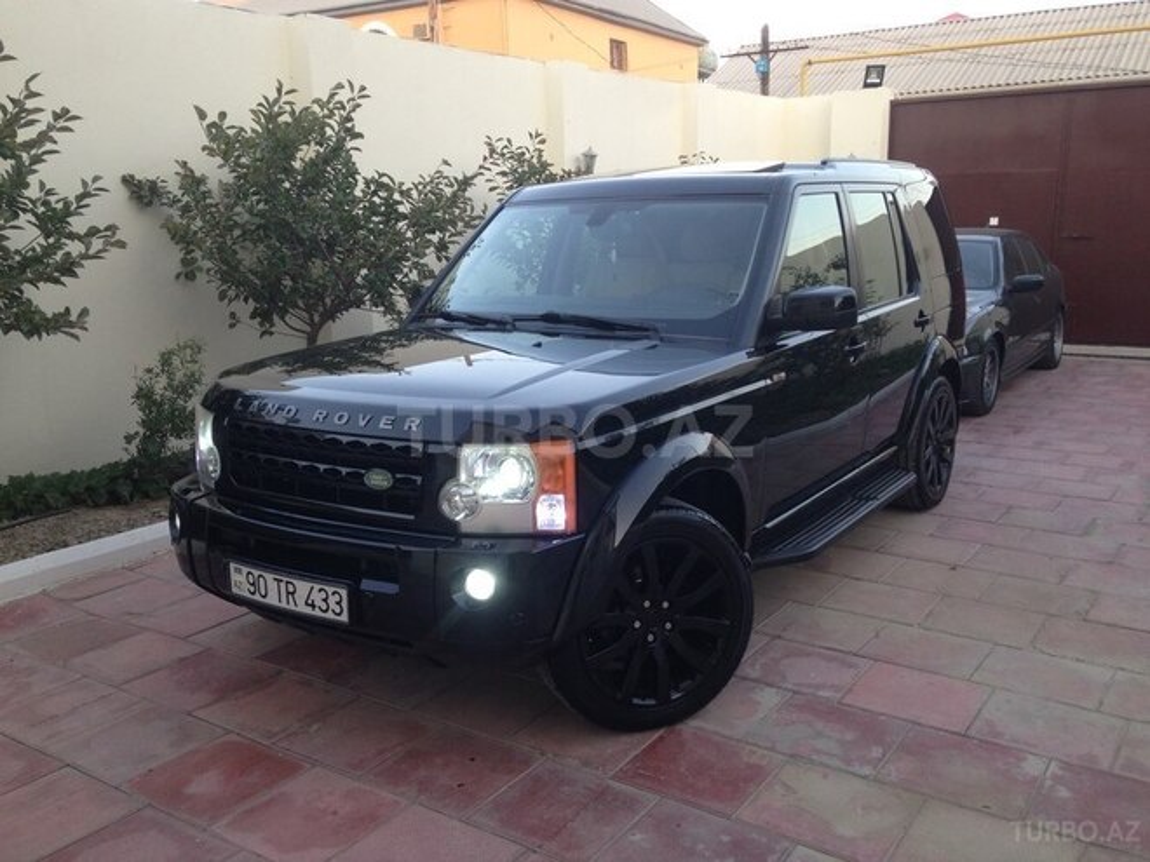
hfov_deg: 55.4
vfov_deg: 42.9
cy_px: 431
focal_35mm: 33
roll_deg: -1.3
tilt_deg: -11.0
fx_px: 1096
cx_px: 575
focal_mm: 4.12
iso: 50
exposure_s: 1/60
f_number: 2.4
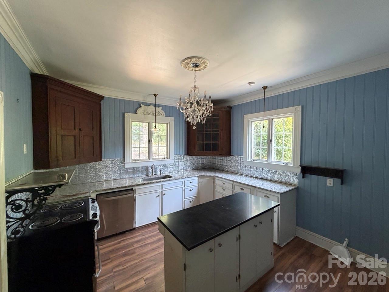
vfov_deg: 85.7
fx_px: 157
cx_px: 194
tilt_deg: -2.2
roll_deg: -0.1
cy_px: 146
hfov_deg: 102.1
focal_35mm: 14
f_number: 2.2
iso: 400
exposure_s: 1/60
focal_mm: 2.22
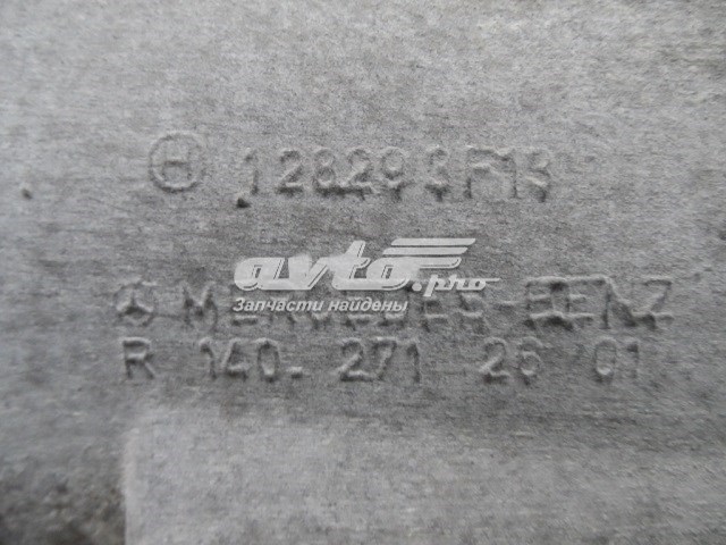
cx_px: 363
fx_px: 503
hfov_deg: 71.6
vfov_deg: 56.8
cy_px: 272
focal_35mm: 24
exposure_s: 1/30
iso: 320
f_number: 3.2
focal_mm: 4
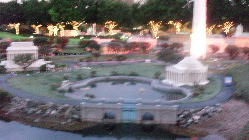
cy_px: 68
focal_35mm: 42
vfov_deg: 28.3
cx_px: 124
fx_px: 277
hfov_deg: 48.4
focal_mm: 6.3
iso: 1600
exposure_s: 1/5
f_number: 3.1
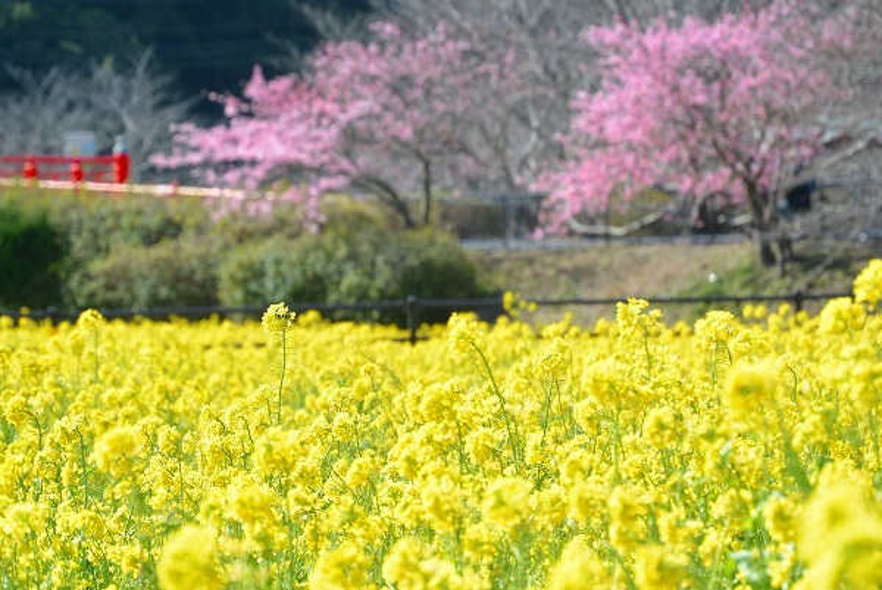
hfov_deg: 6.9
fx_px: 7282
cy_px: 295
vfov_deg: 4.6
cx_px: 441
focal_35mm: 297
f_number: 5.6
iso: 200
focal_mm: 110
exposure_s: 1/500
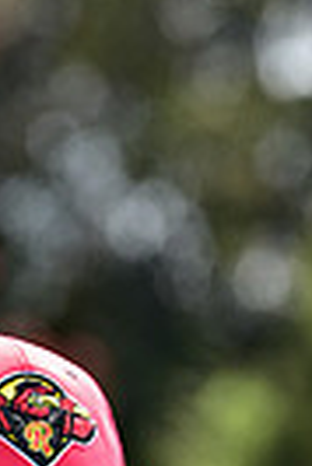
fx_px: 11293
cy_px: 914
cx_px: -9
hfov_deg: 1.6
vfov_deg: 2.4
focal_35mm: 871
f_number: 5.6
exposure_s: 1/200
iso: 80
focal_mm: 200
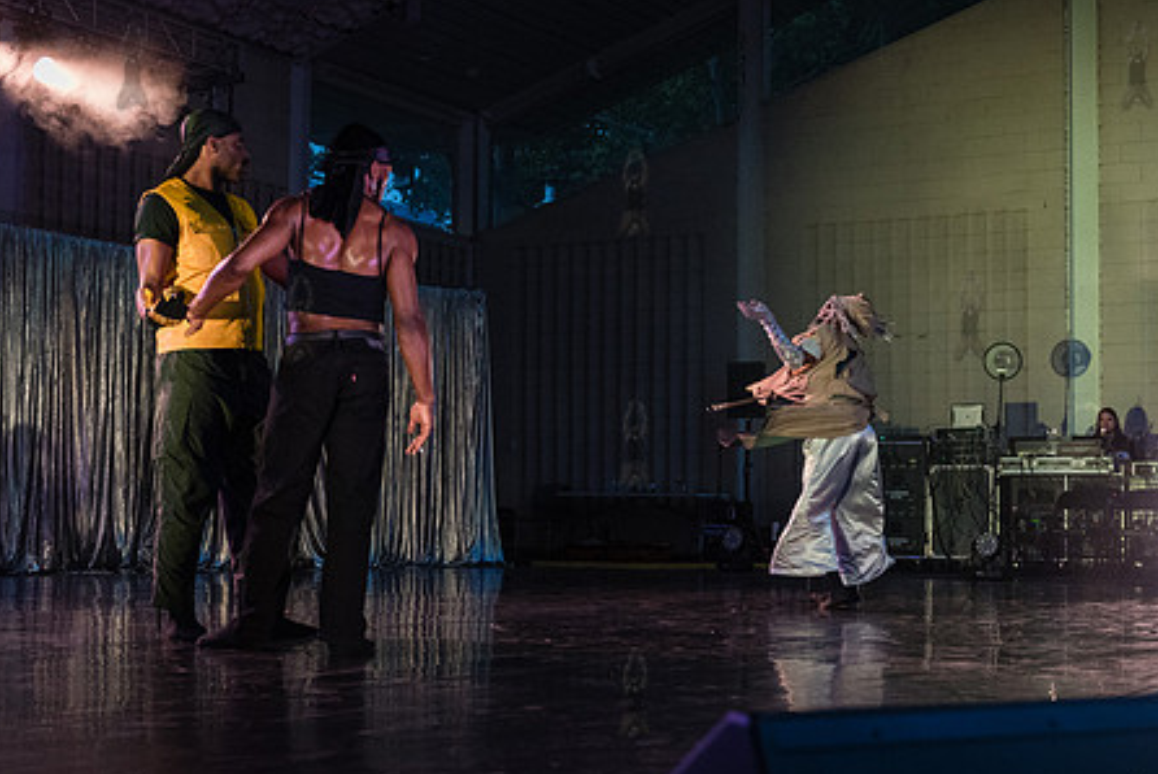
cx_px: 634
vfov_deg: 26.0
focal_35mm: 52
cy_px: 440
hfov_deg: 38.1
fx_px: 1674
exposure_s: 1/320
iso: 4000
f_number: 3.5
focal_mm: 40
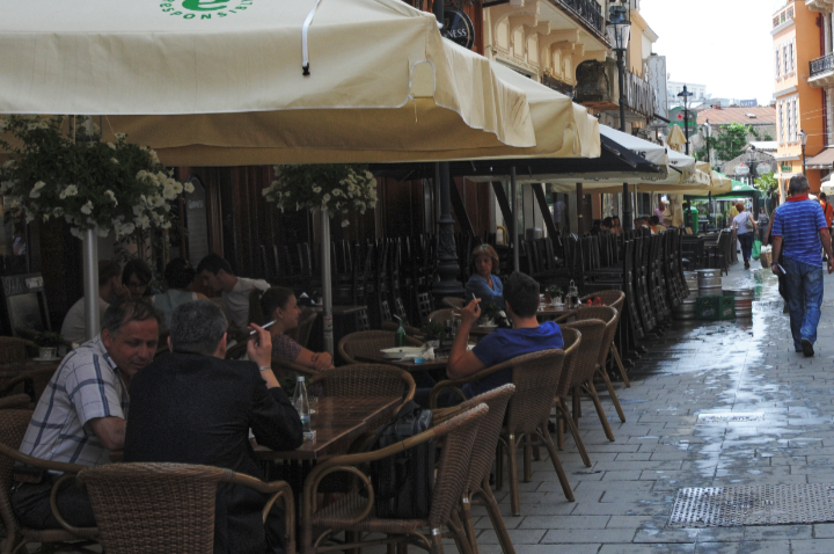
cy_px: 297
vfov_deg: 26.9
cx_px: 542
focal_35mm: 50
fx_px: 1157
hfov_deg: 39.3
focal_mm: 24
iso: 320
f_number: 13
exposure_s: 1/200
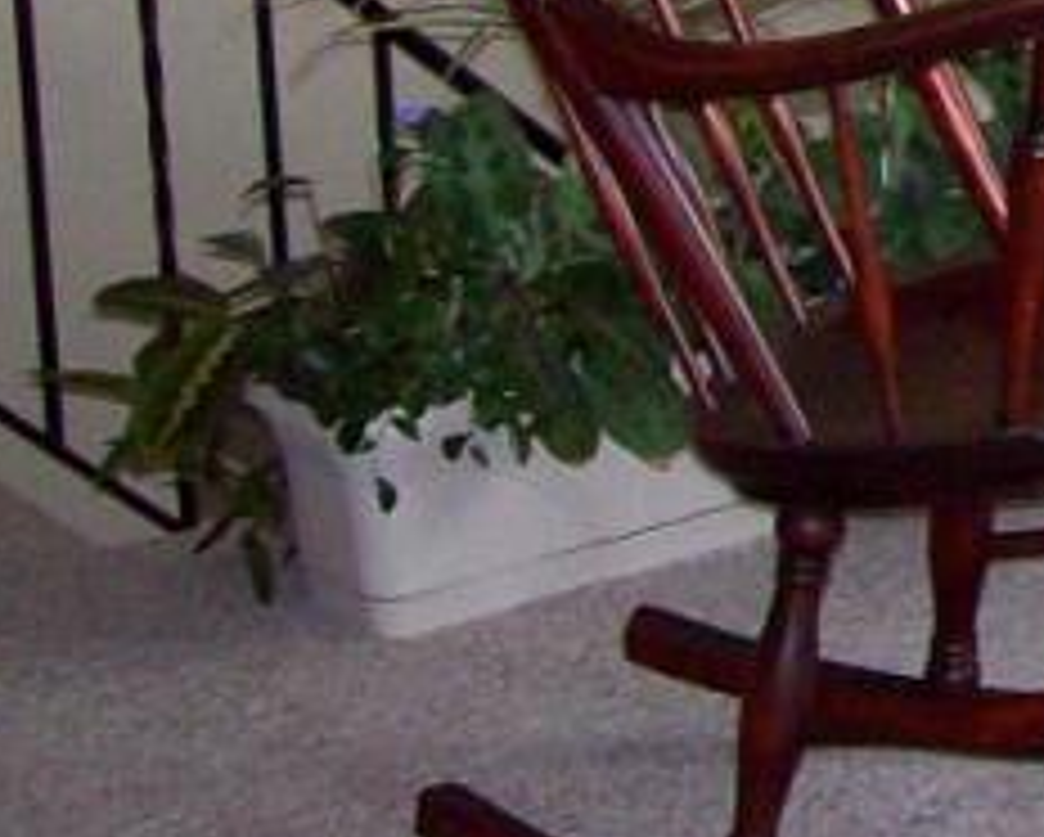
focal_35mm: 155
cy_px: -490
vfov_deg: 9.6
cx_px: 1910
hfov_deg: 11.5
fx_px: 4793
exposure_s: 1/64
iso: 140
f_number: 2.7
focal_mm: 6
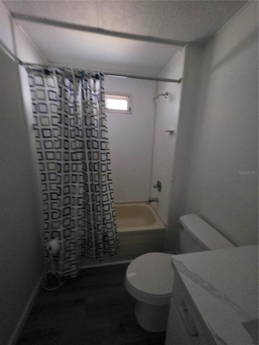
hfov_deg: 89.9
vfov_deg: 106.2
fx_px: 130
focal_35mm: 13
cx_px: 130
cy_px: 172
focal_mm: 2.2
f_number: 1.9
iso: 1000
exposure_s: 1/24
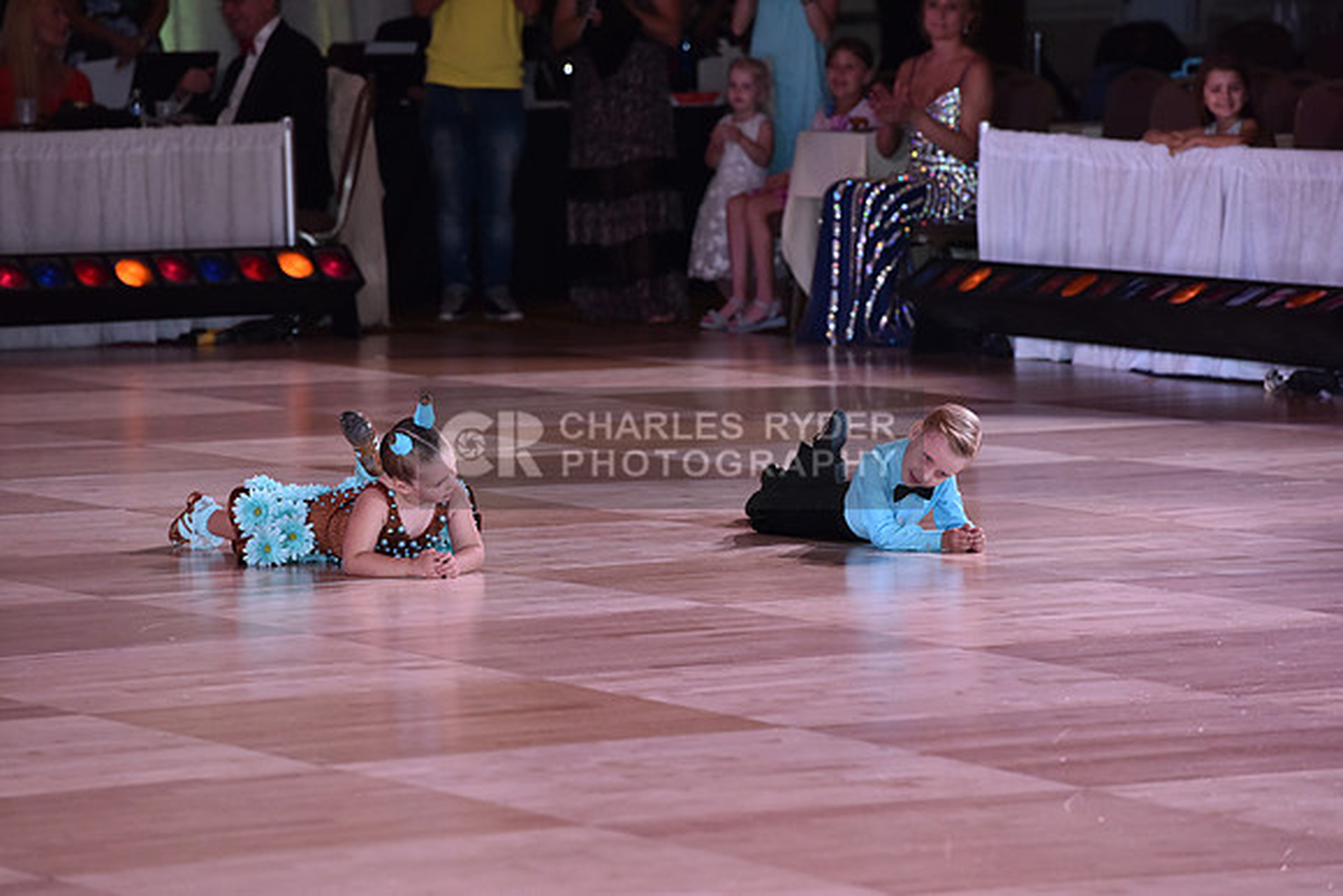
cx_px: 672
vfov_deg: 6.9
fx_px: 7463
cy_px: 448
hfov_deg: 10.3
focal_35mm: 200
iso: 1600
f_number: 5.6
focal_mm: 200
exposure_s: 1/250
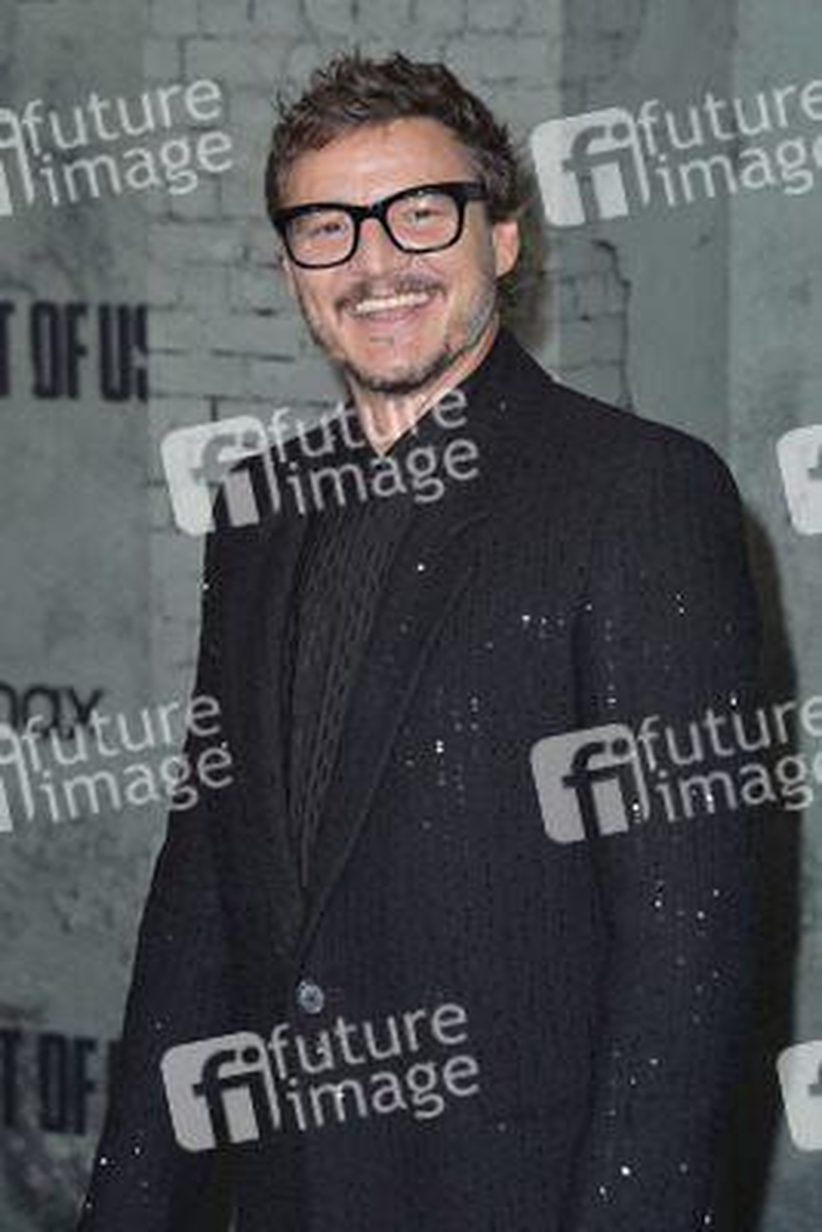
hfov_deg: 13.7
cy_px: 616
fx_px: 3422
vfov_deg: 20.4
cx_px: 411
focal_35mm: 100
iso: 640
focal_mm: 100
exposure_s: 1/250
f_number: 6.3
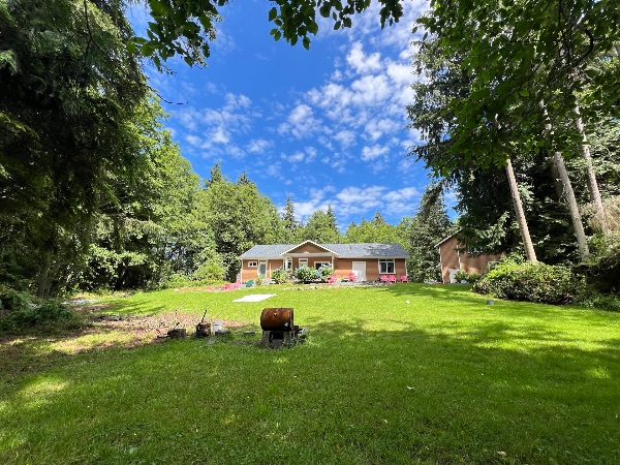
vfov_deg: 89.9
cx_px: 310
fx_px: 233
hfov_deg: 106.2
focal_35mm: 13
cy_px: 232
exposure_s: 1/641
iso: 32
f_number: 1.8
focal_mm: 1.57
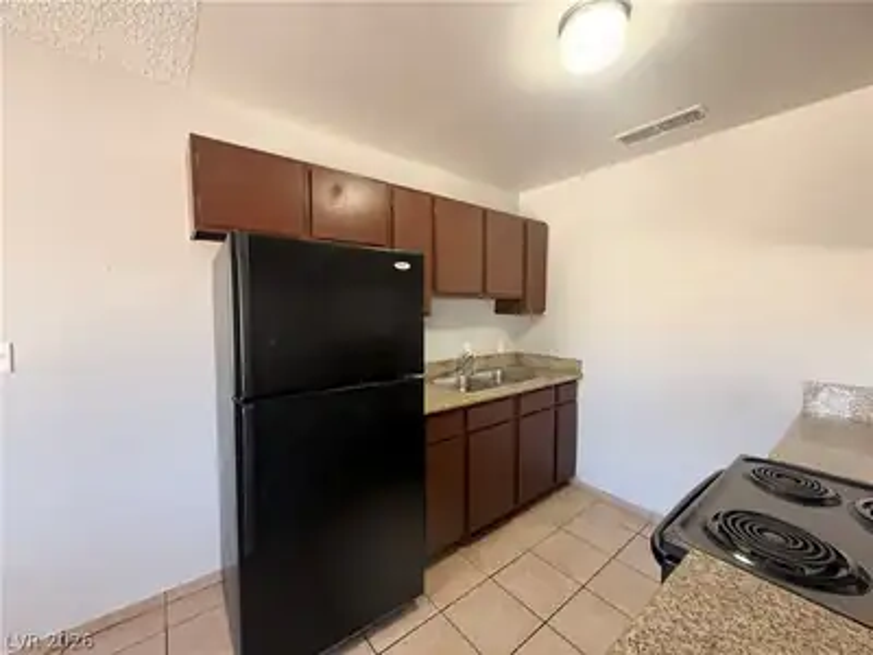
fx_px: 353
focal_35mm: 14
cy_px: 328
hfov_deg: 102.1
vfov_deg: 85.7
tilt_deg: -3.7
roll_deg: +0.0
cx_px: 436
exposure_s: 1/60
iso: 500
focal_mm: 2.22
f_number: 2.2
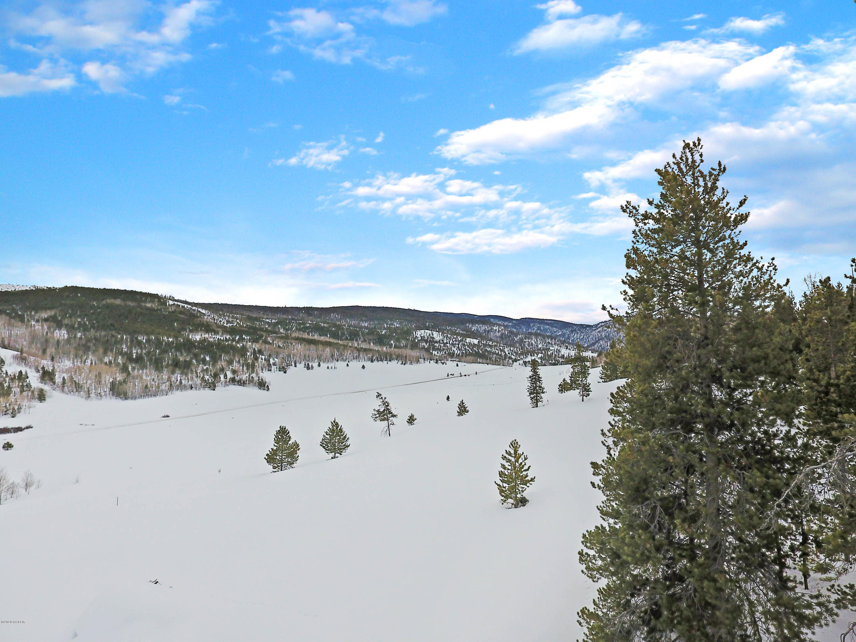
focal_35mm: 20
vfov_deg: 66.0
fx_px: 495
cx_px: 428
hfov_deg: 81.7
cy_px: 321
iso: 100
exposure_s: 1/2604
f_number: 2.8
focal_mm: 3.61
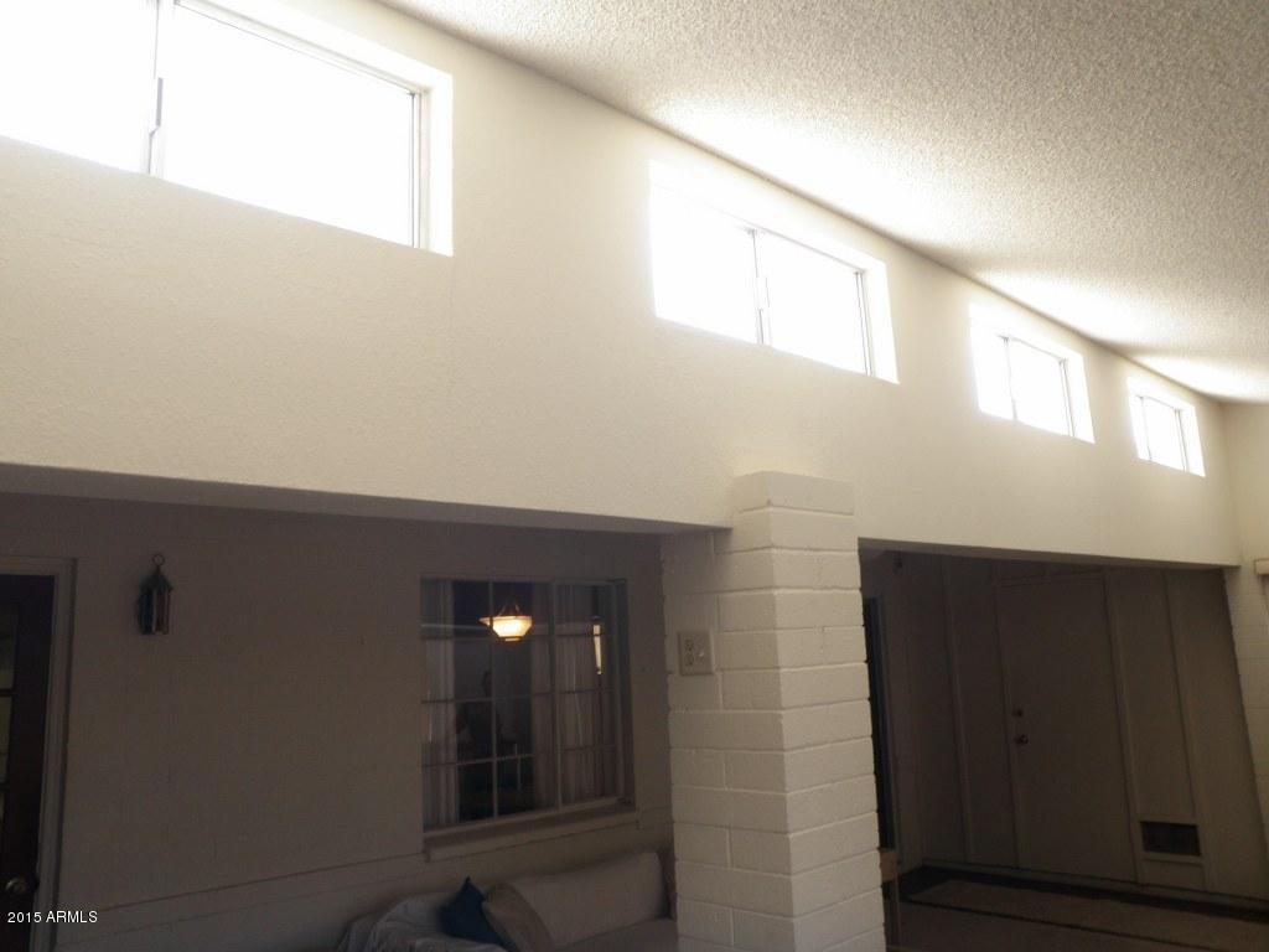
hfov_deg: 63.4
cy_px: 476
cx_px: 634
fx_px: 1026
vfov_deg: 49.7
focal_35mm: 28
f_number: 3.5
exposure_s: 1/30
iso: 64
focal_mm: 5
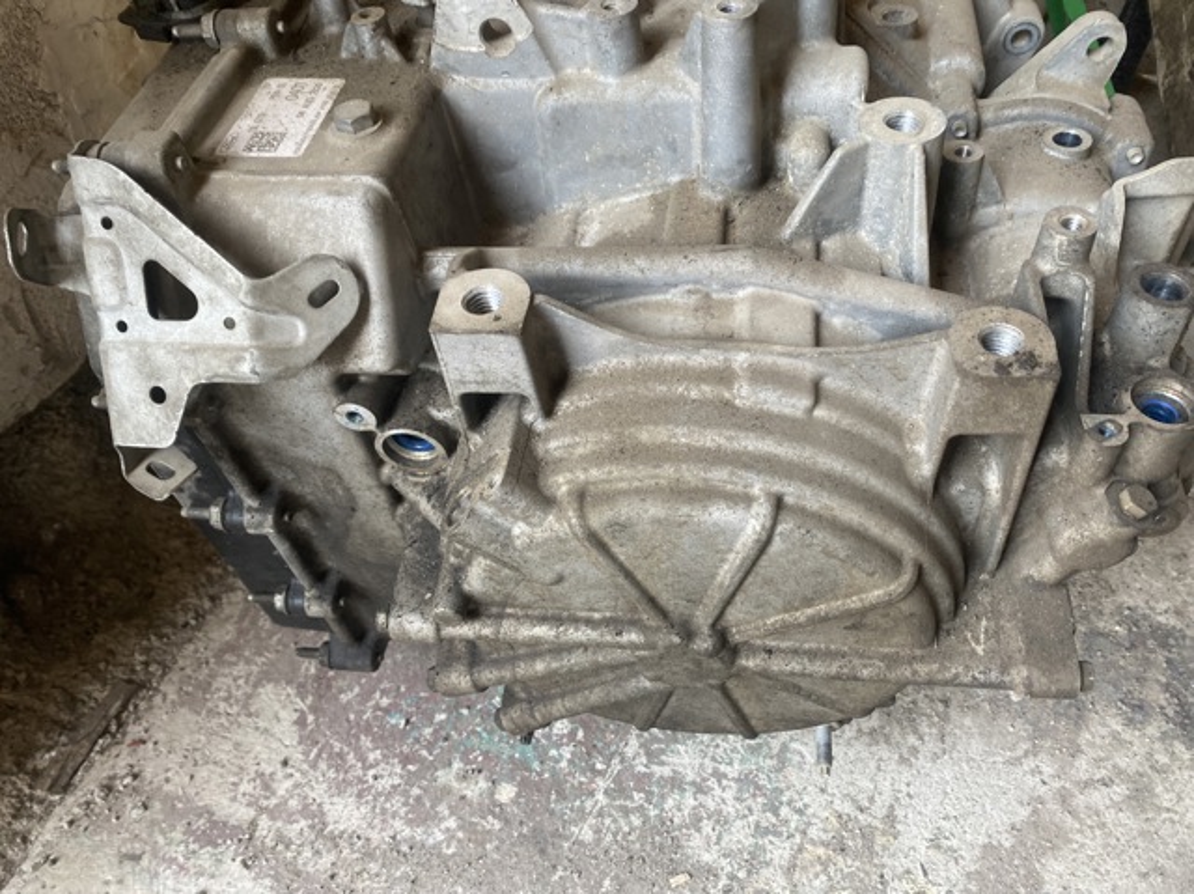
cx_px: 597
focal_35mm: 26
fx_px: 896
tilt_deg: -45.5
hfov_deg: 67.3
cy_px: 447
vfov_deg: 53.0
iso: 125
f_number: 1.8
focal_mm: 4.25
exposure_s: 1/110
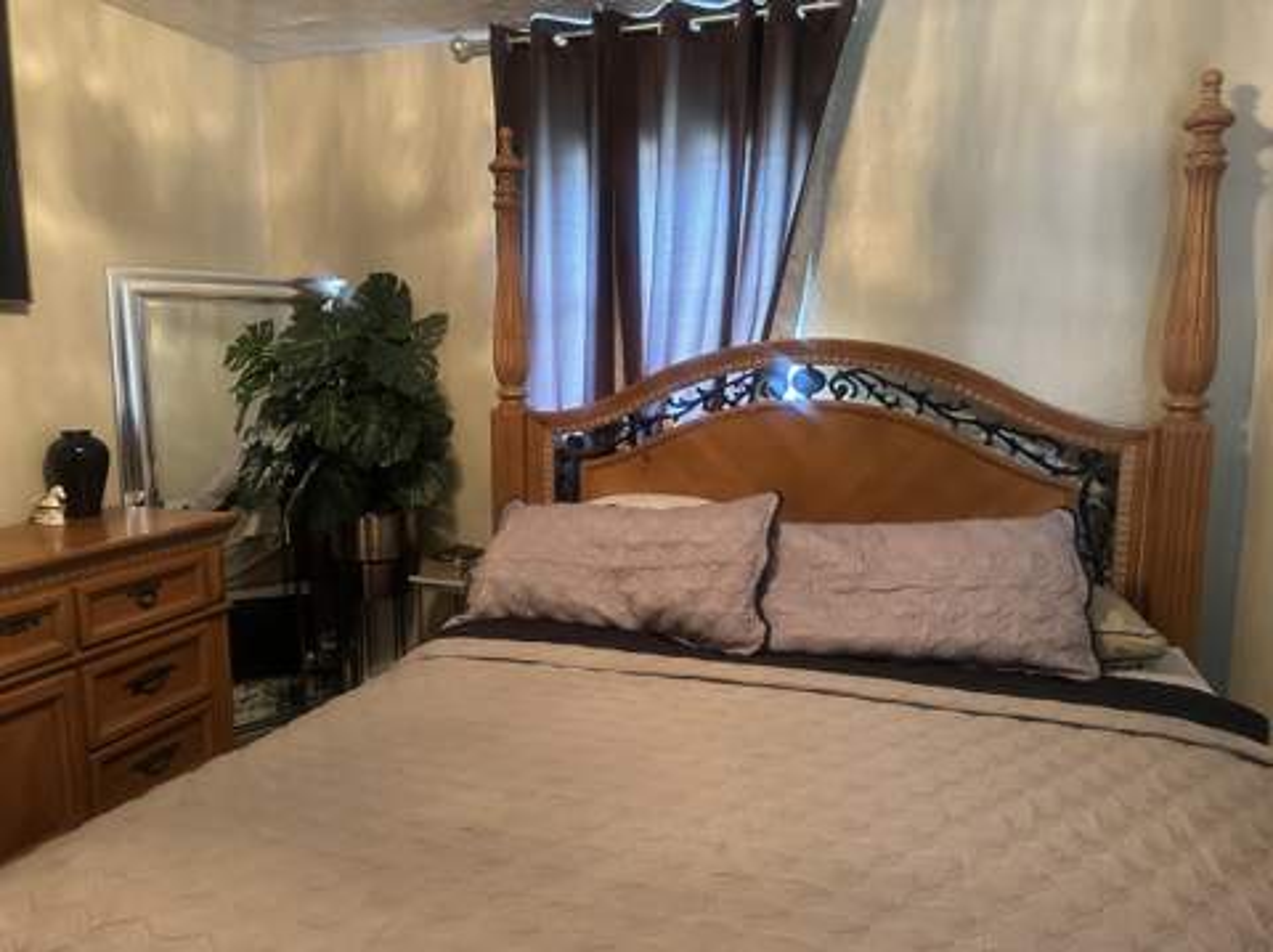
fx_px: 882
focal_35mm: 24
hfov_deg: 71.7
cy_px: 476
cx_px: 636
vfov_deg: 56.7
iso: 800
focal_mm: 6.86
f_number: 1.78
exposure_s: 1/60
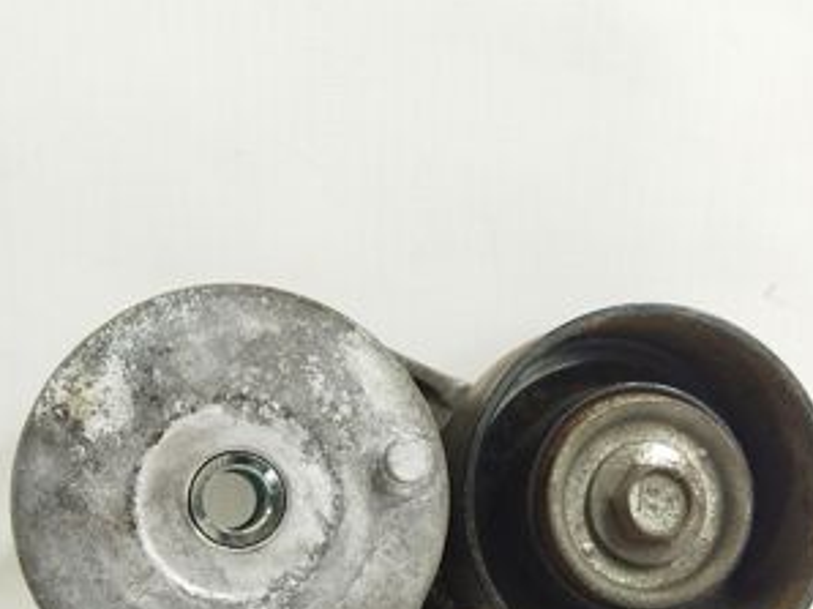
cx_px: 409
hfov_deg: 33.3
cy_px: 468
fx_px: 1361
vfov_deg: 24.9
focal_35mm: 58
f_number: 1.79
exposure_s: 1/100
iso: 133
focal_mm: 4.71
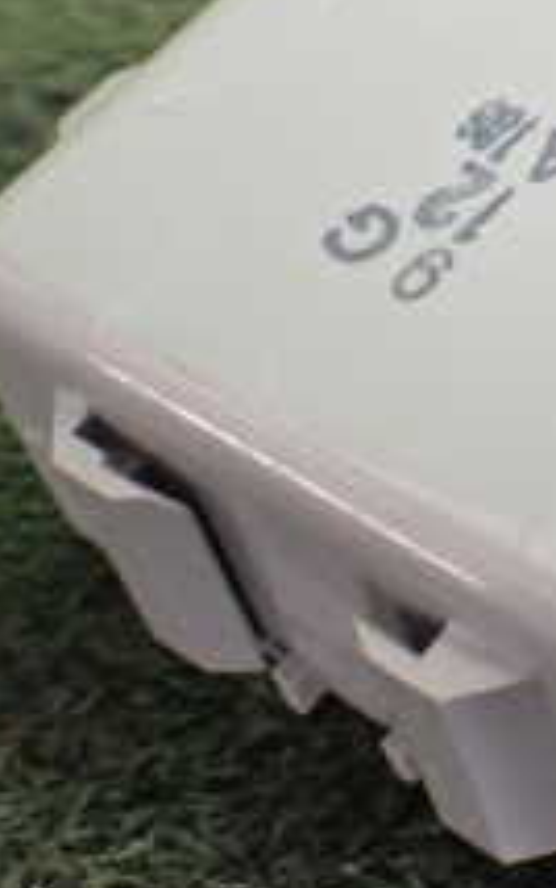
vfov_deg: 23.1
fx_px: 2155
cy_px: 253
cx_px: 668
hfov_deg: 14.2
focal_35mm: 89
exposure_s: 1/125
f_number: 2.3
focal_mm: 5.4
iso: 800
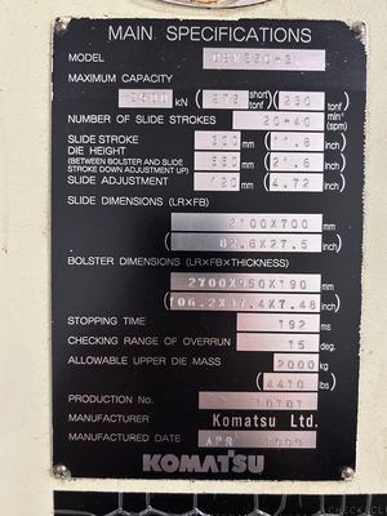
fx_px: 388
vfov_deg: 67.3
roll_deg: -0.4
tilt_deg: -1.7
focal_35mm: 26
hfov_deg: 53.1
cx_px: 194
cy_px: 258
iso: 400
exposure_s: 1/40
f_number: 1.5
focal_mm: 5.7
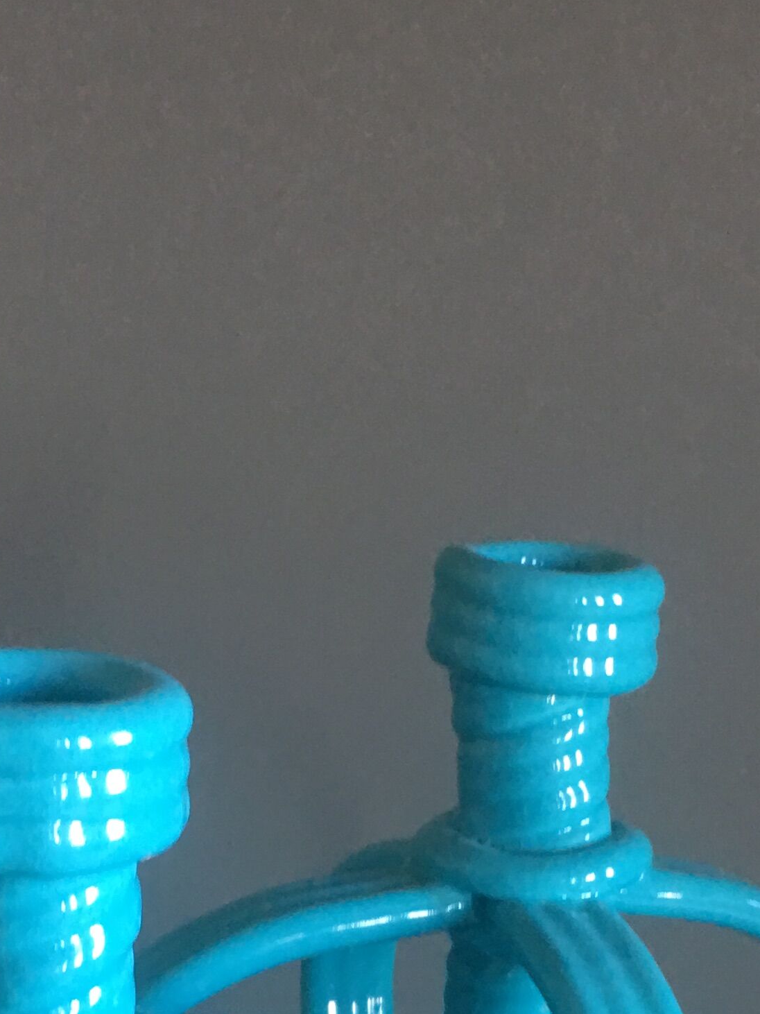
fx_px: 2343
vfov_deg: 23.7
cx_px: 362
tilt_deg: -19.9
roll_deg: +0.1
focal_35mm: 80
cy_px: 927
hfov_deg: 18.4
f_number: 2.2
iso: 50
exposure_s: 1/17
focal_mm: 4.15
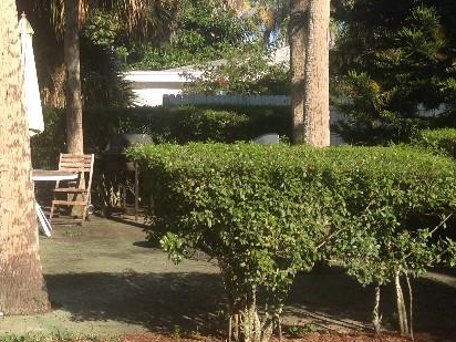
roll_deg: +0.2
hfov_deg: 22.1
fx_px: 1146
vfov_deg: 16.7
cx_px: 64
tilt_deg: +0.7
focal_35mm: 87
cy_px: 20
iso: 50
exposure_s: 1/905
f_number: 2.4
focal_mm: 4.28
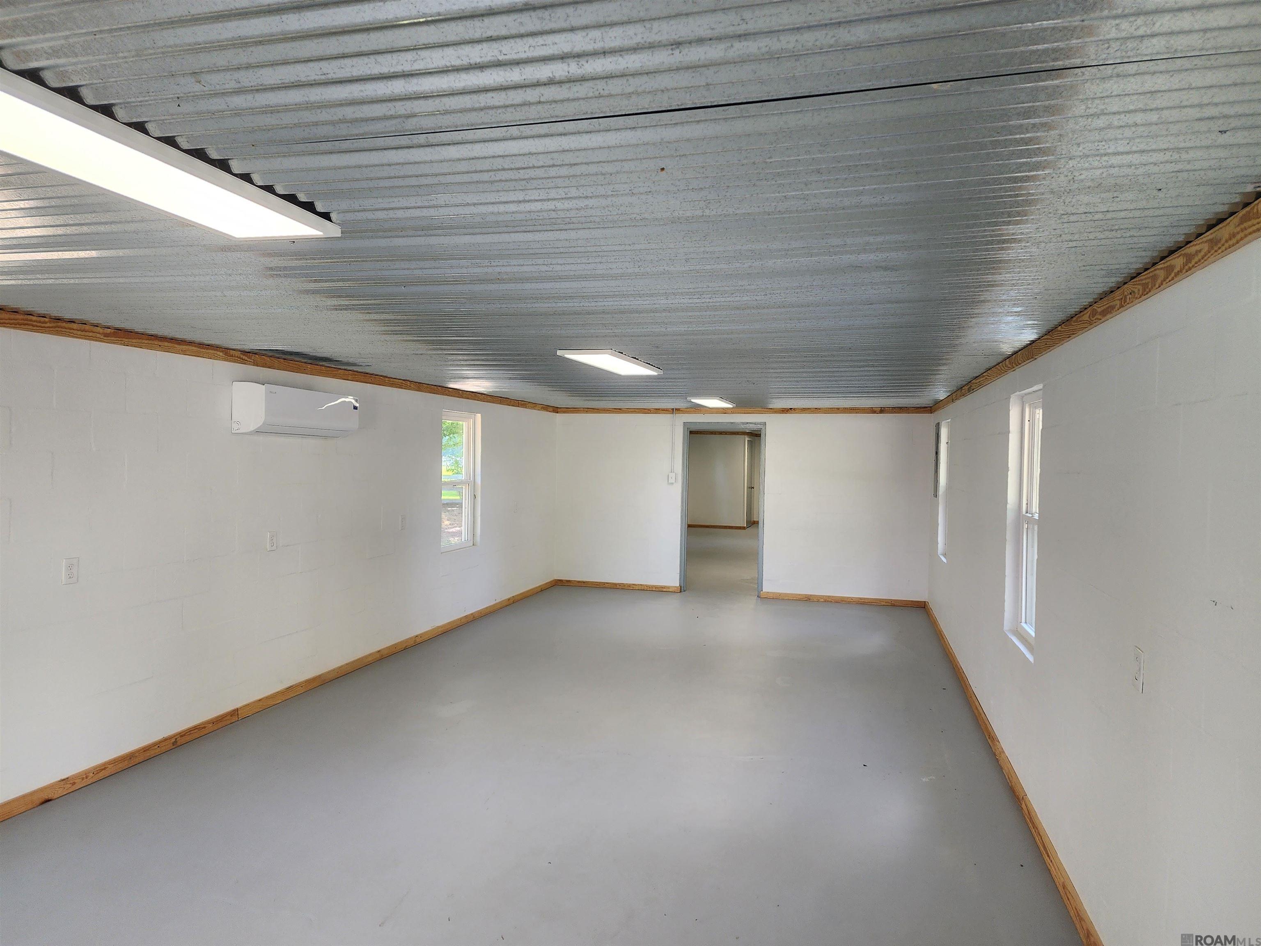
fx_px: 838
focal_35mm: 23
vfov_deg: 58.9
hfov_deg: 73.9
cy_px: 473
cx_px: 630
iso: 80
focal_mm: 6.4
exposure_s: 1/120
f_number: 1.8
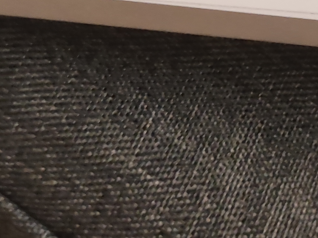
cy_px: -33
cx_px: 382
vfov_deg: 12.4
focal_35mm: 117
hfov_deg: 16.2
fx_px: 1074
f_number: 1.79
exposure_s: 1/25
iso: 1403
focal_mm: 4.74
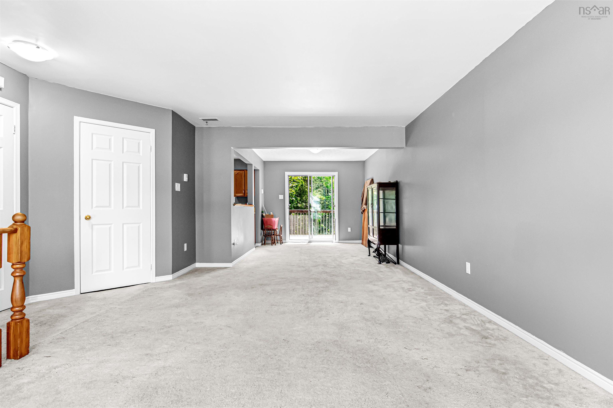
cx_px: 306
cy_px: 204
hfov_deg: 95.0
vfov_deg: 72.1
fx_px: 281
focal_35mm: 16
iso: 1800
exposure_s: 1/15
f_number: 8
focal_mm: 11
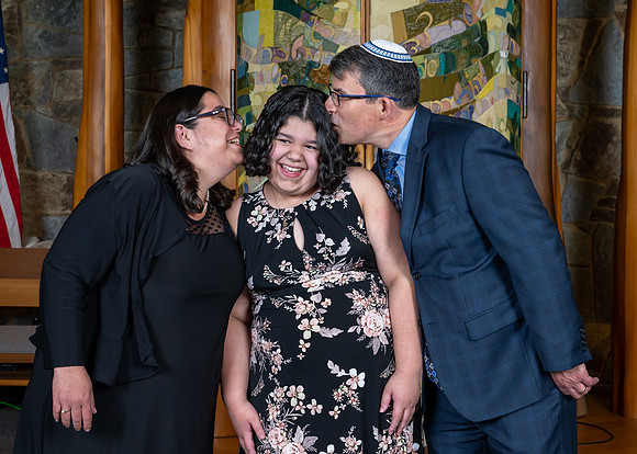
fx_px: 1034
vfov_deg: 24.8
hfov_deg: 34.2
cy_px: 213
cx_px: 336
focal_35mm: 57
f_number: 7.1
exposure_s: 1/200
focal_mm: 47
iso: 640
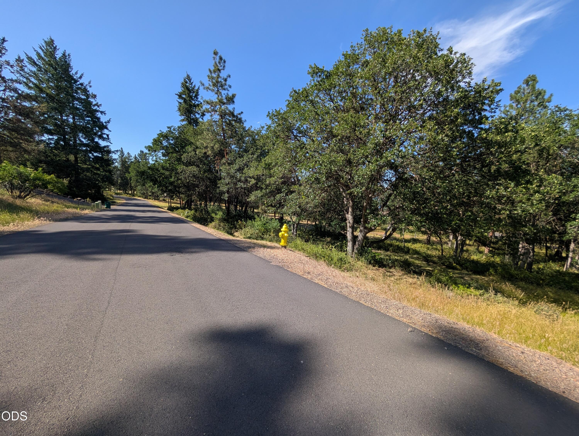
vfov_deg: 94.6
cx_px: 290
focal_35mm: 12
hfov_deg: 110.5
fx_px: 201
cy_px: 218
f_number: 1.7
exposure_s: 1/2169
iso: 55
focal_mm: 2.02
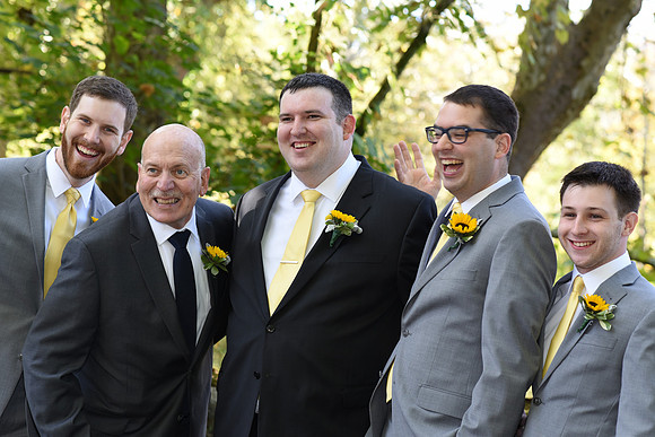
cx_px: 328
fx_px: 1547
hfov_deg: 23.9
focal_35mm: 85
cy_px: 218
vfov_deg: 16.1
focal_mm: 85
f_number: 4.5
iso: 500
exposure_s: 1/200
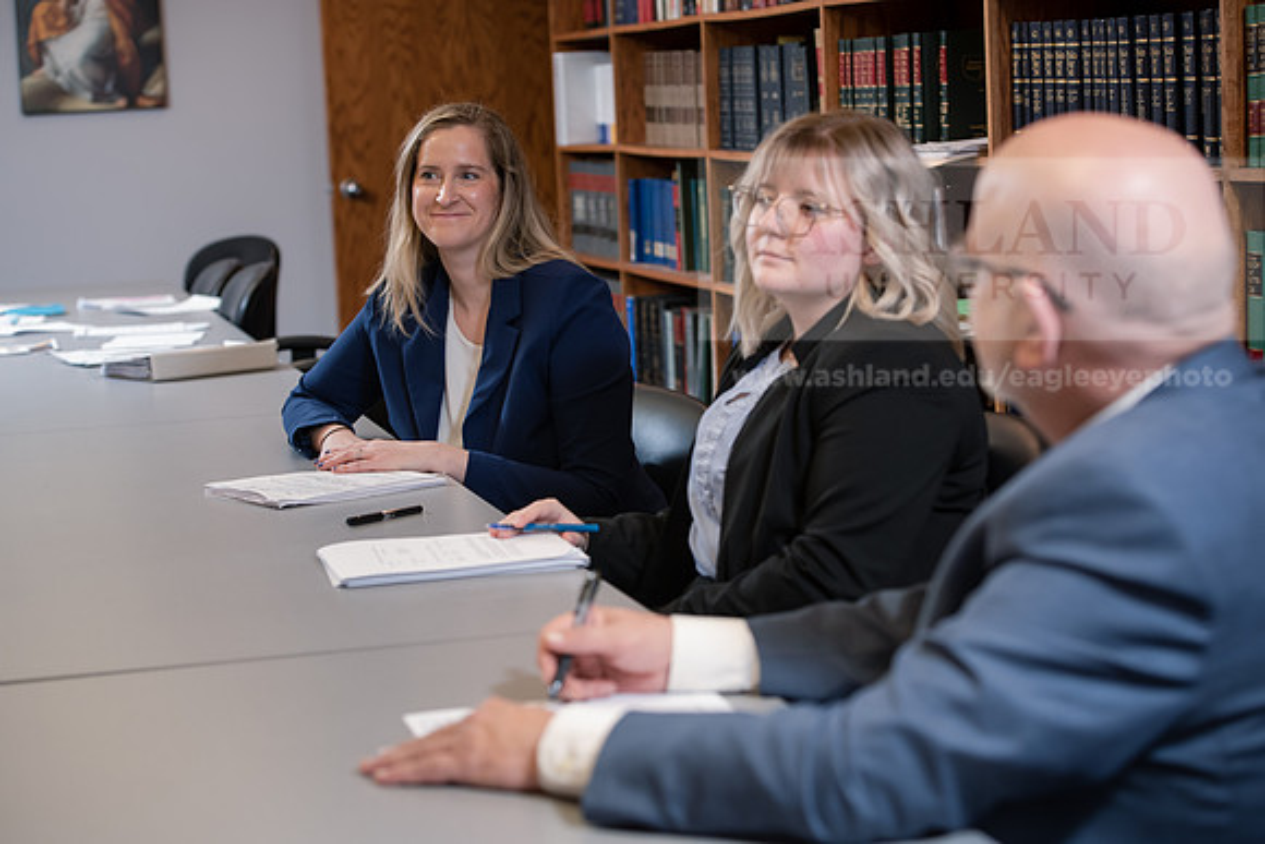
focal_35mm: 70
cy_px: 422
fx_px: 2460
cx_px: 632
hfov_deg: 28.8
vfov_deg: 19.5
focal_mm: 70
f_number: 4
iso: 1000
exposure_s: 1/125
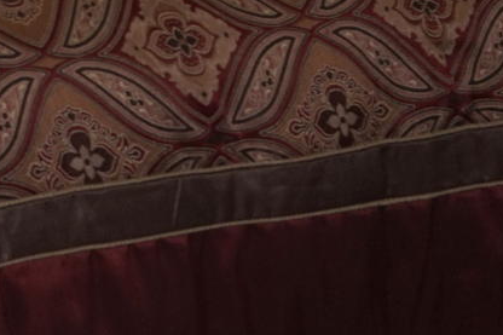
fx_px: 2416
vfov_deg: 7.7
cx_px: -424
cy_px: -294
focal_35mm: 173
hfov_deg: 11.0
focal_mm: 16
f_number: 4
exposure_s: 1/60
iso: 100
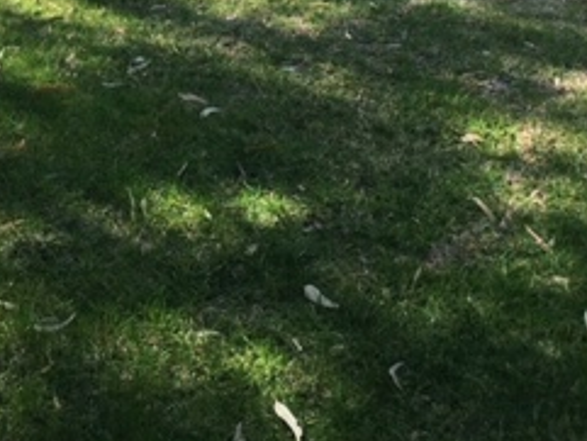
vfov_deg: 18.4
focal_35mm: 77
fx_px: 1306
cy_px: -44
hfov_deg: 25.2
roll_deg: +1.2
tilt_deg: -19.2
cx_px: 197
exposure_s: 1/635
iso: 25
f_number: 2.2
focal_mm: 4.15
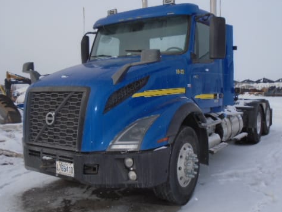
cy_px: 92
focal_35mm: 35
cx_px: 138
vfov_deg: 40.7
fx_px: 285
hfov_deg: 52.6
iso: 100
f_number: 3.2
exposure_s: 1/1500
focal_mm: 4.6
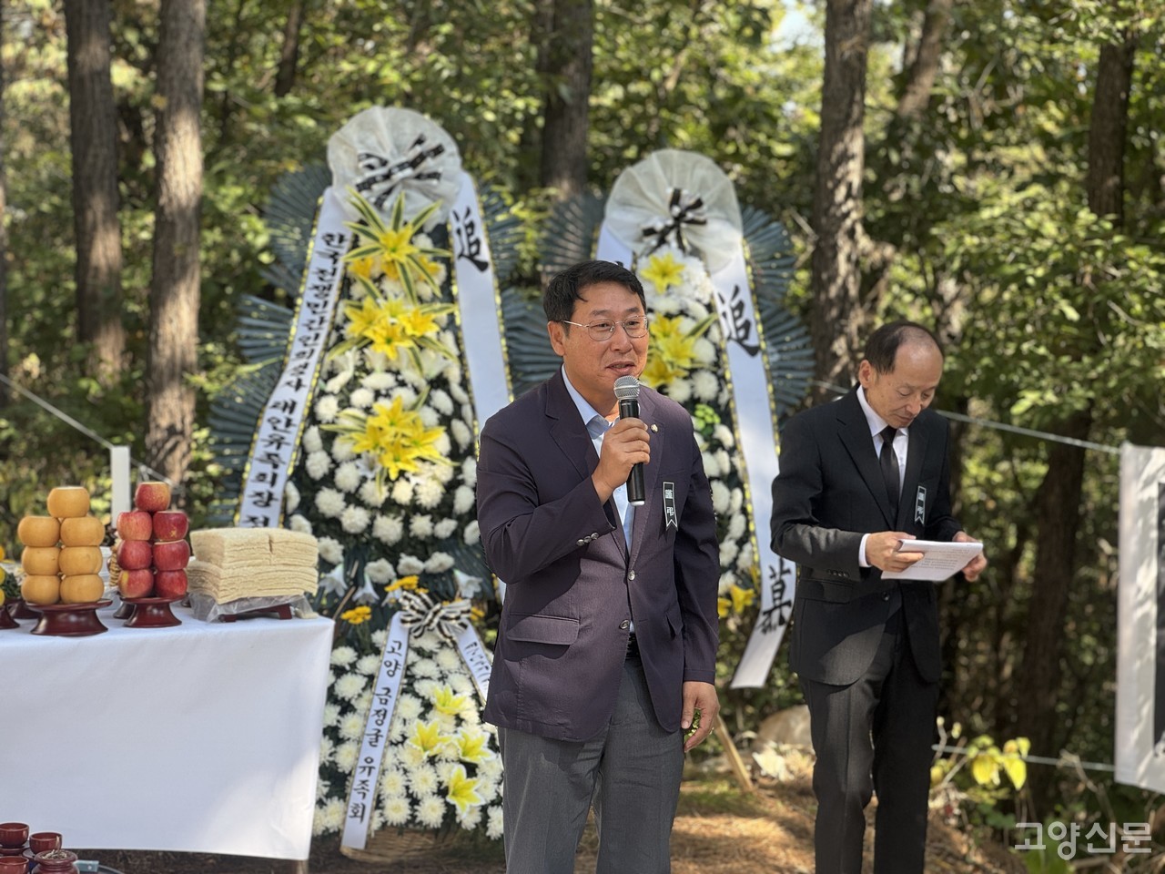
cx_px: 582
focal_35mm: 77
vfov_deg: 19.1
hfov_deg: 25.3
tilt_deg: -2.4
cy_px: 437
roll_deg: -0.2
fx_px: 2591
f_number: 2.8
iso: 32
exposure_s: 1/99
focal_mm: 9
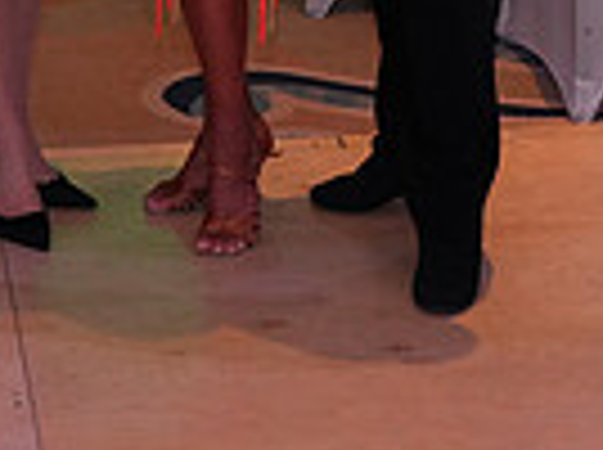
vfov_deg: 9.9
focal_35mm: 142
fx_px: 2469
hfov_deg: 13.7
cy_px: -335
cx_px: 14
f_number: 7.1
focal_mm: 34
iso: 2000
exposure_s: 1/250
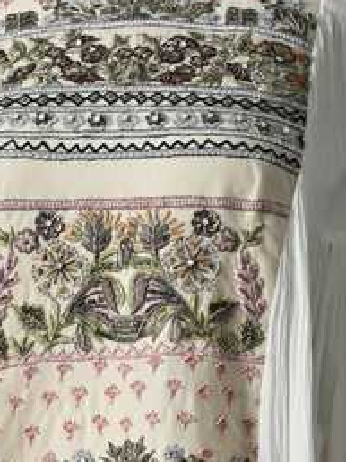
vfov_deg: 10.5
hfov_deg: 7.9
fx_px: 2510
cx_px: 160
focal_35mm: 188
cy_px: 307
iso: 250
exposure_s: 1/160
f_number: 8
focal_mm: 96
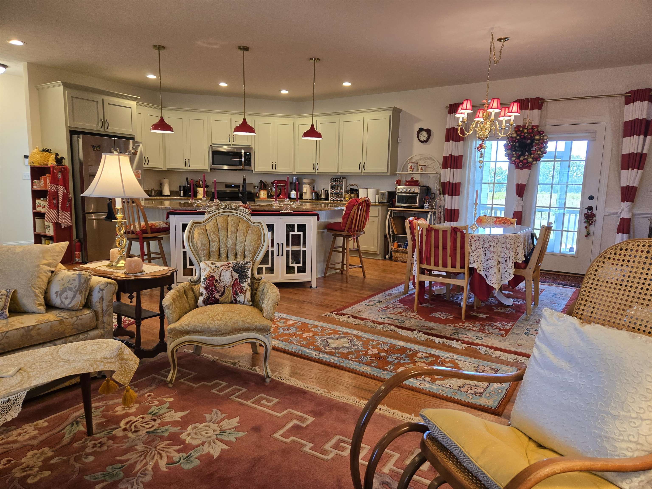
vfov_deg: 58.9
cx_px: 326
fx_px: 433
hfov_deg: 73.9
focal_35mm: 23
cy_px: 244
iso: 125
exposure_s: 1/120
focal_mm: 5.4
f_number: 1.8
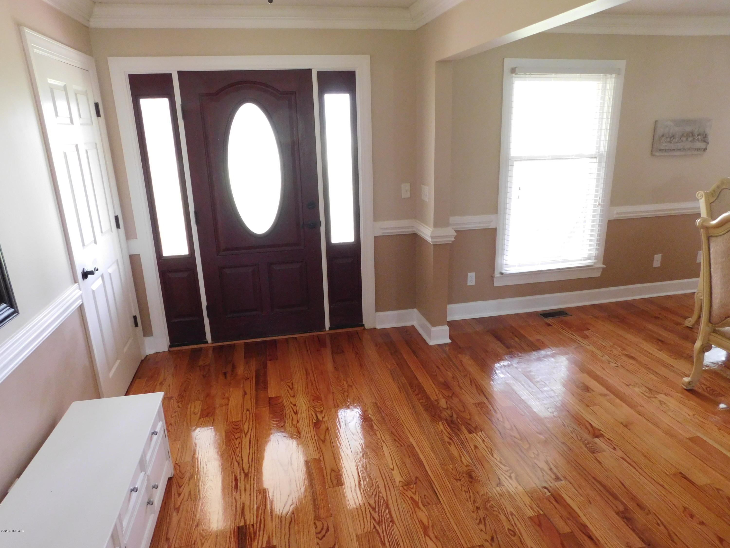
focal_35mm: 23
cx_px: 365
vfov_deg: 58.9
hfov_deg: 73.9
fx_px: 485
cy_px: 274
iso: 400
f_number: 3
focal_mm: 4
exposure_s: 1/15
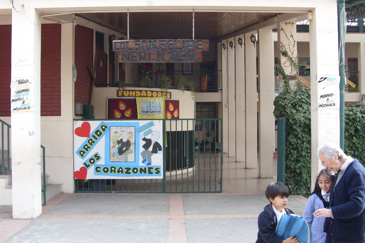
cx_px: 181
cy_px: 120
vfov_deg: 33.4
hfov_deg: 48.5
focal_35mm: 40
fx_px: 405
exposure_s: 1/148
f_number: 2.8
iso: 50
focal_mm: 6.3
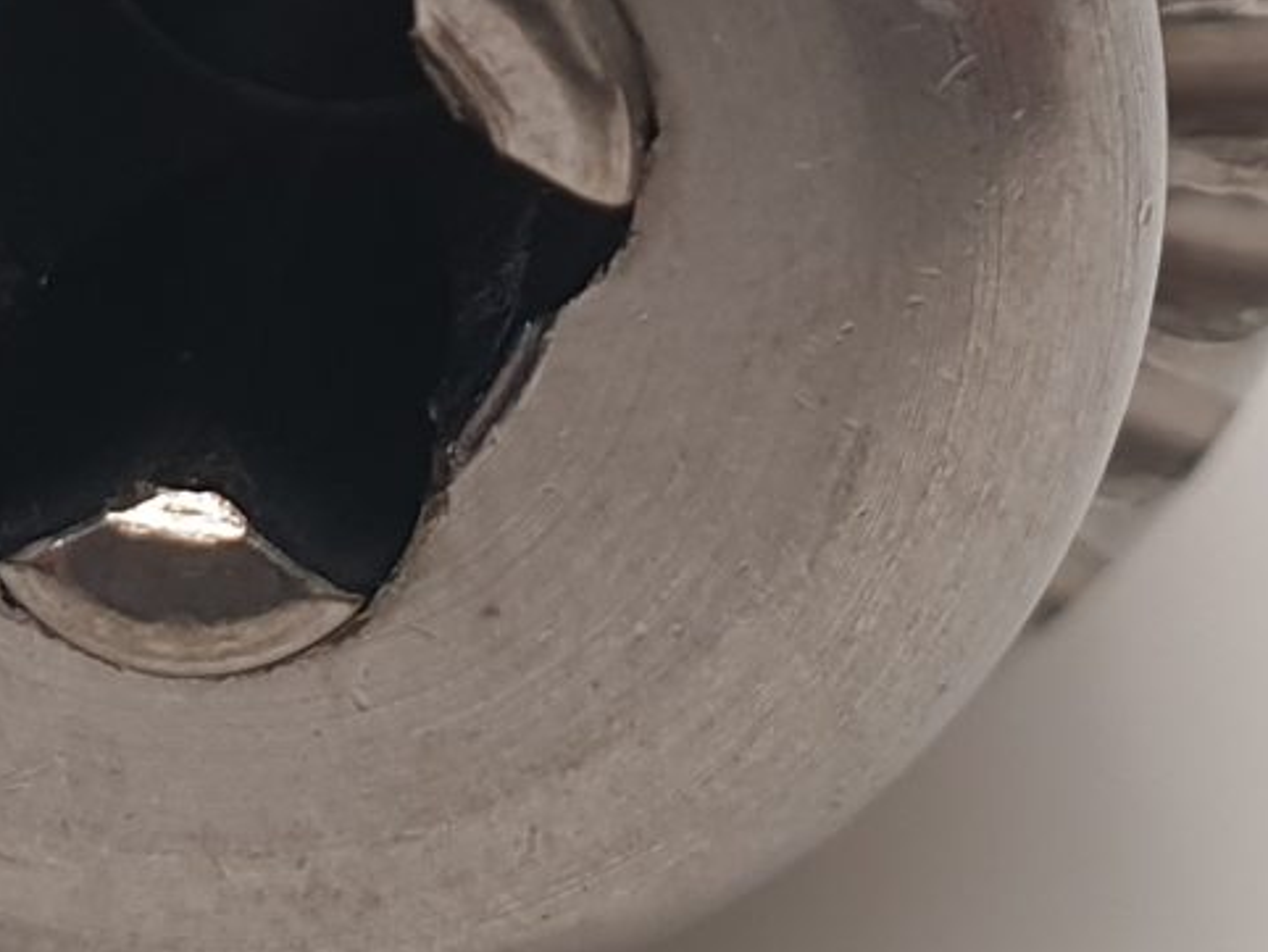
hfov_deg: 14.2
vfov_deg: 10.3
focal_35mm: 138
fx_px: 5058
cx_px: 310
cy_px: -558
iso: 80
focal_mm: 4.3
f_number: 2.4
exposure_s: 1/50
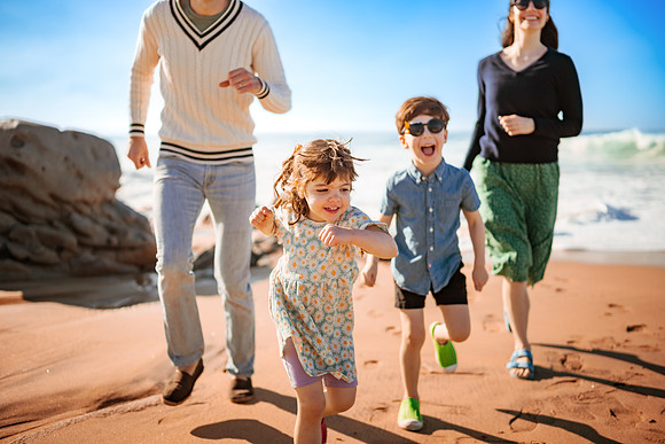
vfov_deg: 37.9
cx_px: 332
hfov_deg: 54.4
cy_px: 222
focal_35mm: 35
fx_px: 647
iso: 100
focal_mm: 35
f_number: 1.8
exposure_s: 1/8000
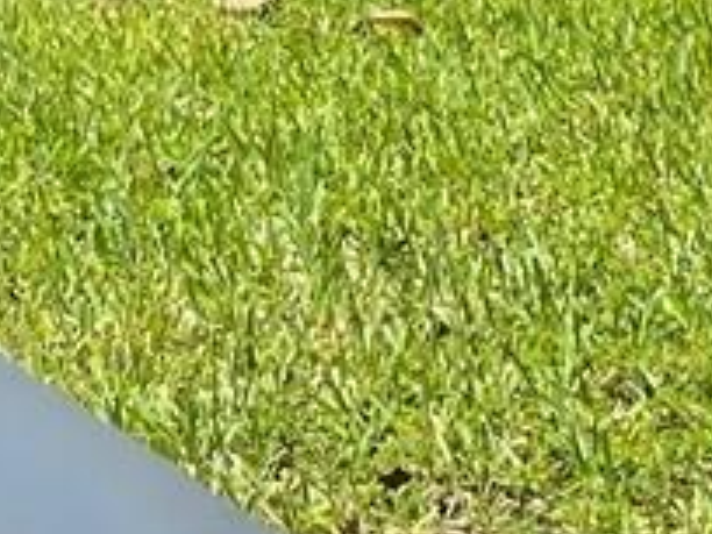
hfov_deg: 9.7
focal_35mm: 204
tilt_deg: -14.1
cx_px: 593
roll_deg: -1.7
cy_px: -705
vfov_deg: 6.9
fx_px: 4196
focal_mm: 5.1
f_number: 1.6
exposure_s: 1/2203
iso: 32
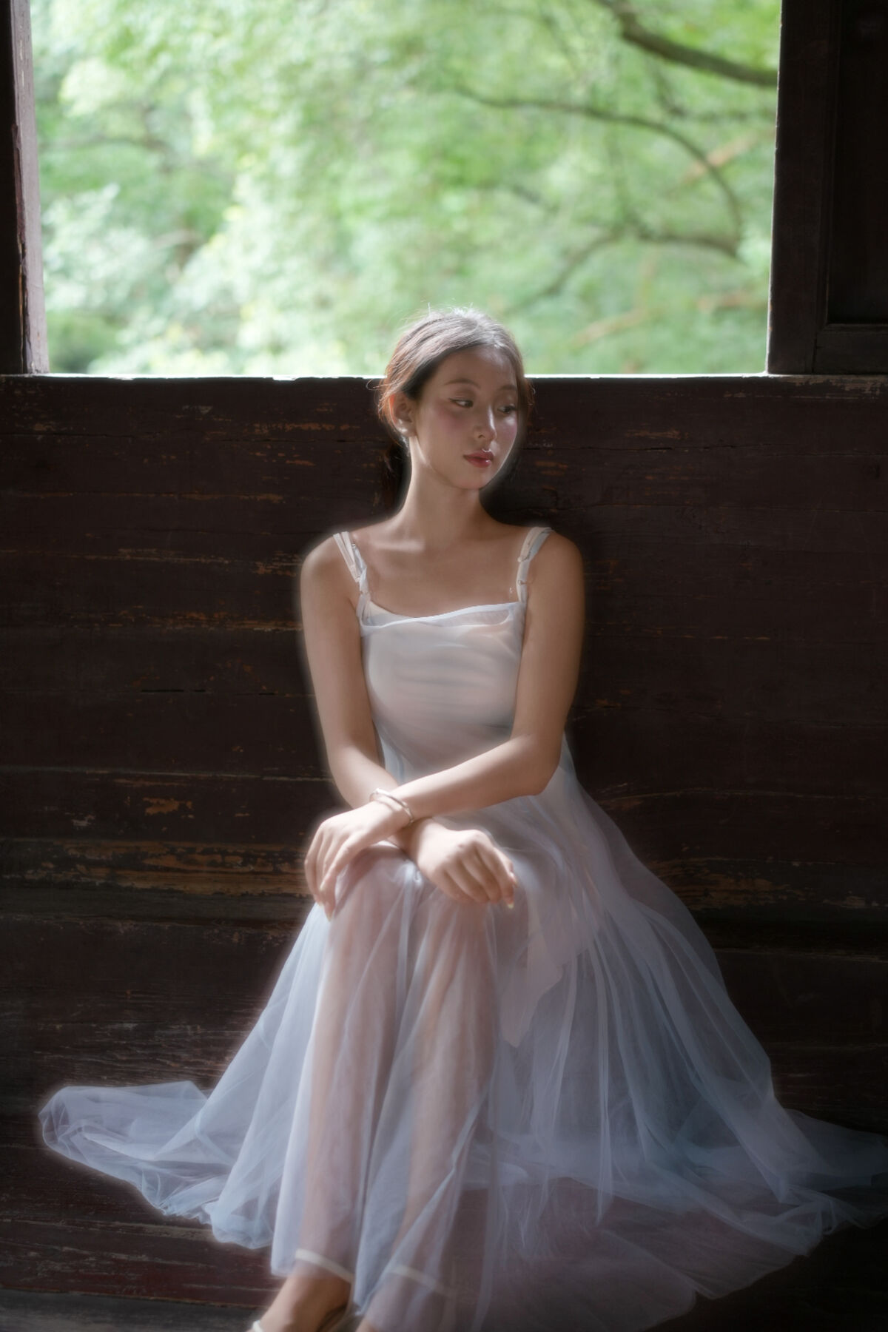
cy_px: 666
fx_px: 1850
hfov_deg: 27.0
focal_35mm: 50
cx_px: 444
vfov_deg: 39.6
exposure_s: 1/80
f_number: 2
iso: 200
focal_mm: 50
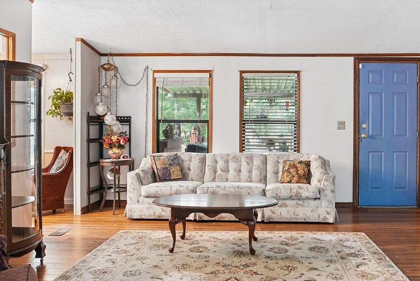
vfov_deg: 41.1
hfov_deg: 57.8
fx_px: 373
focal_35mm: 32
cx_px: 269
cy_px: 139
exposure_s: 1/1.25
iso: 250
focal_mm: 16
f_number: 5.6
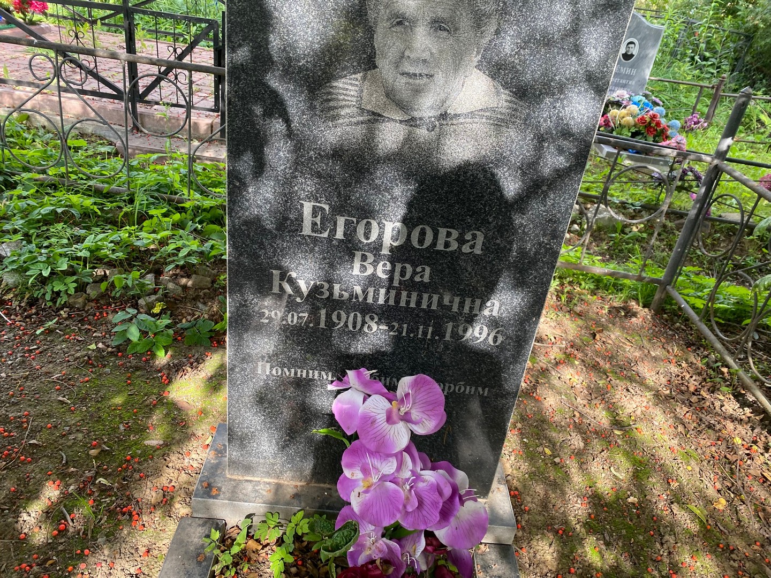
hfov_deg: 67.3
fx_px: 579
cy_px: 289
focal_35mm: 26
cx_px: 386
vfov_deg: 53.1
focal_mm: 4.25
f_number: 1.8
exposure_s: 1/122
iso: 32
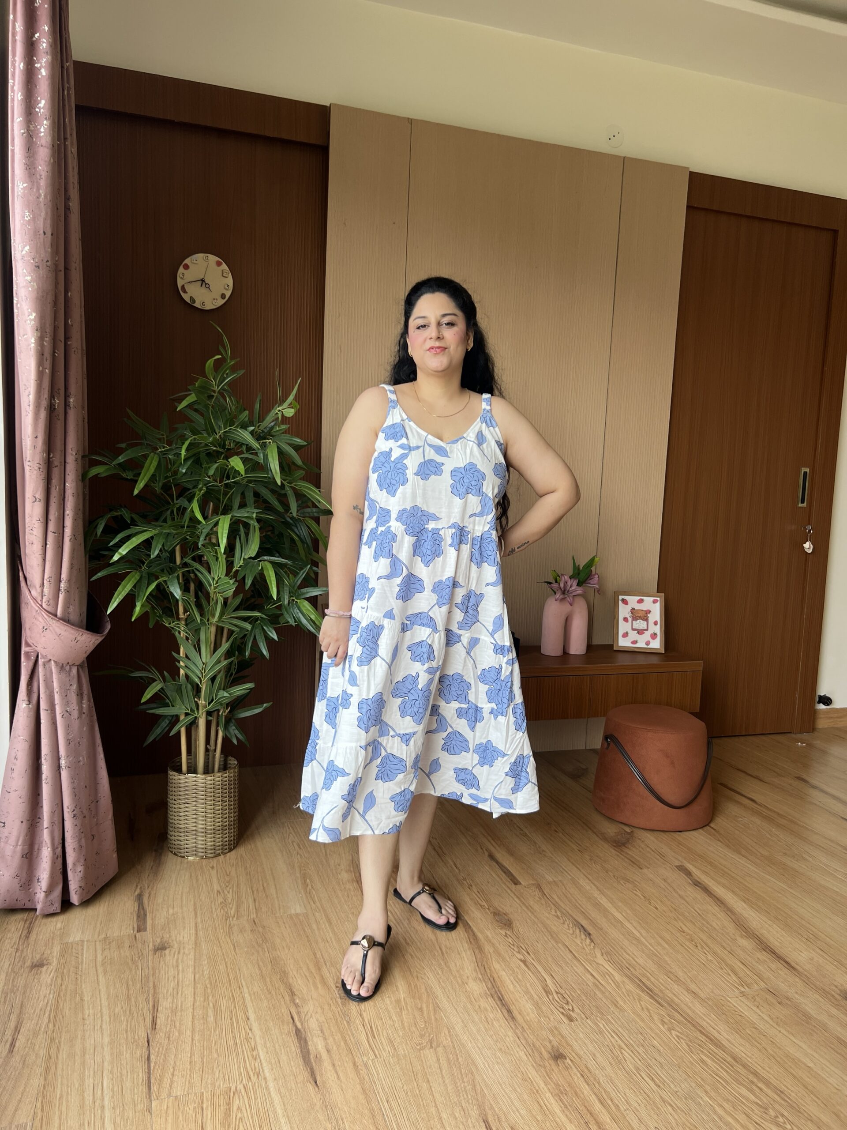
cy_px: 565
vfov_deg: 67.3
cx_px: 424
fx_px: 848
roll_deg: -2.0
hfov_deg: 53.1
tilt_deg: -5.9
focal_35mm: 26
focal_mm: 5.7
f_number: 1.5
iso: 40
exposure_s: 1/121
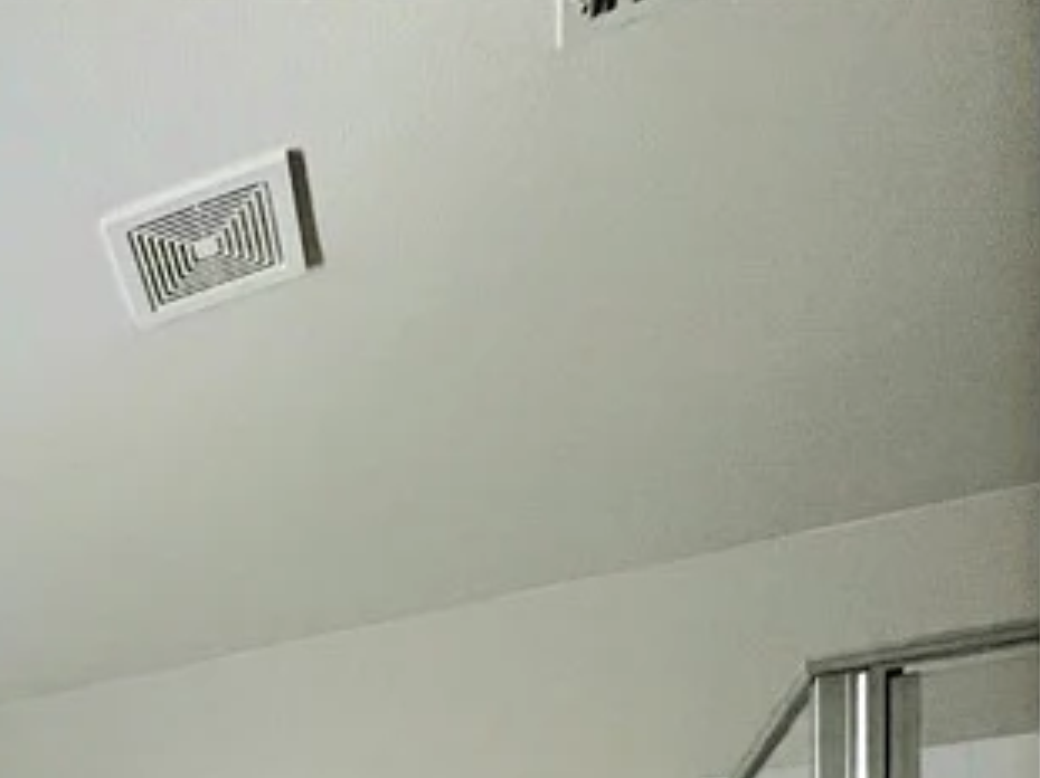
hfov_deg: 33.4
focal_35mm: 43
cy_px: 1278
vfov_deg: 23.5
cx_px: -278
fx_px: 1291
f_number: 1.8
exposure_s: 1/99
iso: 200
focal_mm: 1.57
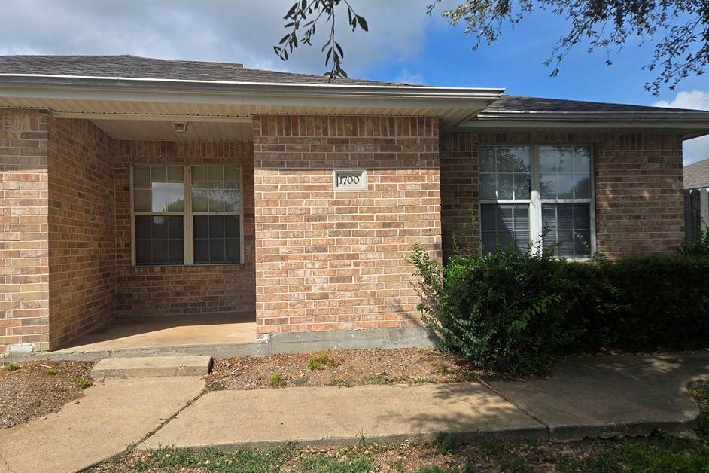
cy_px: 244
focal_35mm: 26
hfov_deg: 69.4
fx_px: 512
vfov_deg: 49.5
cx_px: 337
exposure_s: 1/1765
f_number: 1.8
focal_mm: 5.4
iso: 25
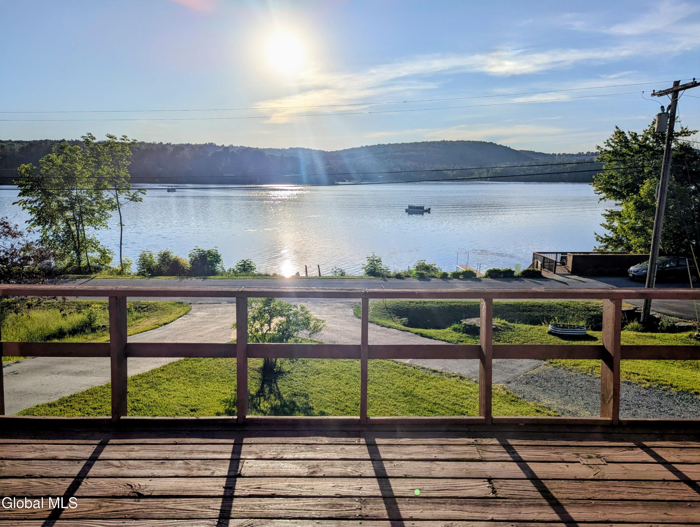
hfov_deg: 71.5
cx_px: 350
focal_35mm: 24
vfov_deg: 56.9
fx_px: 486
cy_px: 264
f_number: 1.85
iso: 47
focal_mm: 6.81
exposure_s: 1/8696
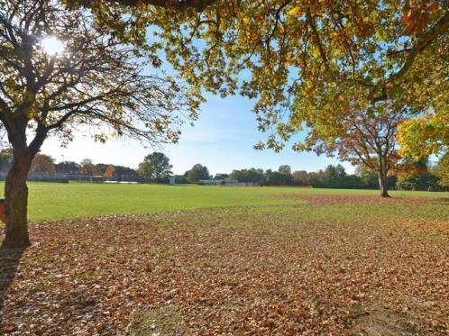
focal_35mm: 19
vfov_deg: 68.6
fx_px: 246
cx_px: 266
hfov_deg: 83.8
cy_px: 180
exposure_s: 1/1000
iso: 500
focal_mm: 10
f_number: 7.1
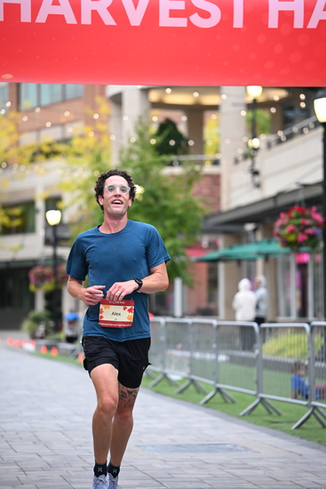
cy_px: 244
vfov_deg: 17.8
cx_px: 163
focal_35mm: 115
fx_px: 1561
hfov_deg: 11.9
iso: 1600
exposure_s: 1/800
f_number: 2.8
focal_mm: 115
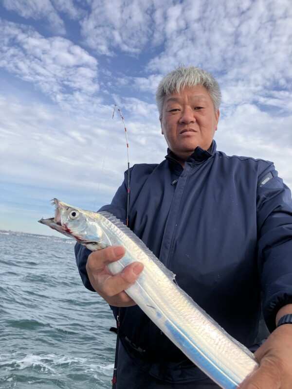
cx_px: 146
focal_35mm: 28
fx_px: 315
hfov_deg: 49.7
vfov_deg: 63.4
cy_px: 194
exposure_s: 1/1473
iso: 32
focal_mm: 3.99
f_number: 1.8
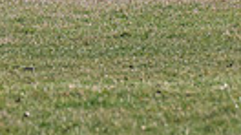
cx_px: -296
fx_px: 11793
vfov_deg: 0.7
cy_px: -184
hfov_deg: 1.2
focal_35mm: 1847
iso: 200
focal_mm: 200
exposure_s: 1/1250
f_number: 5
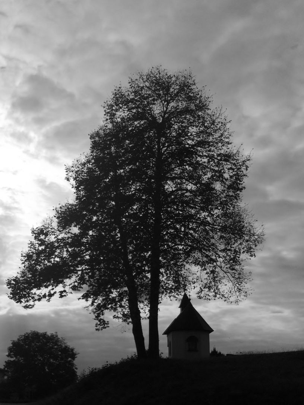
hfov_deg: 48.2
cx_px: 152
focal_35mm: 29
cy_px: 202
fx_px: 340
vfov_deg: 61.7
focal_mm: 4.15
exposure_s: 1/10309
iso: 32
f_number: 2.2
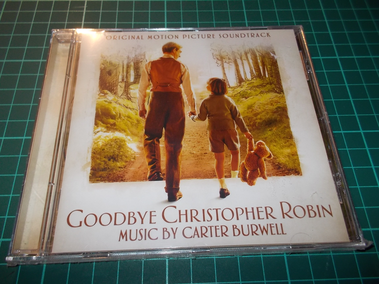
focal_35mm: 29
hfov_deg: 61.7
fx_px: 318
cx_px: 190
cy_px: 142
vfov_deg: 48.2
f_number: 3.3
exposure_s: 1/30
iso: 200
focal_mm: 4.1
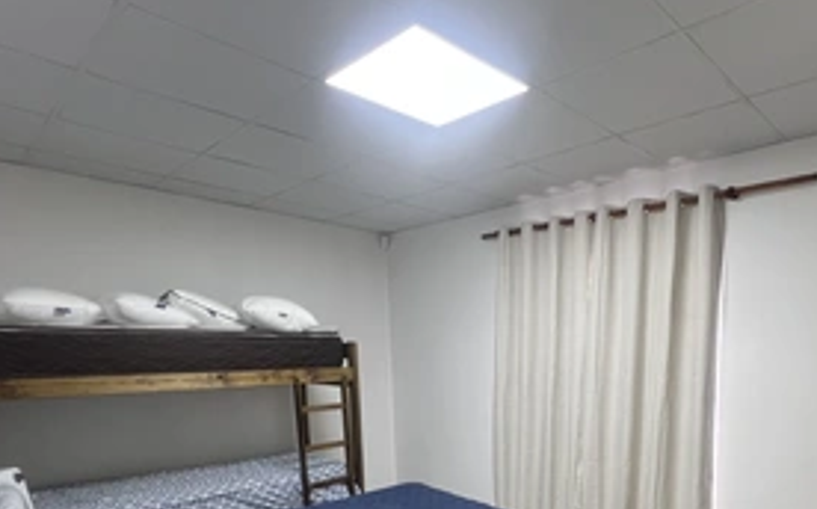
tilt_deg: -10.1
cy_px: 435
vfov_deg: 50.2
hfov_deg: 77.8
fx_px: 489
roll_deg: -0.1
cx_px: 527
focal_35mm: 22
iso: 250
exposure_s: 1/83
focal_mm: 1.57
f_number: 1.8
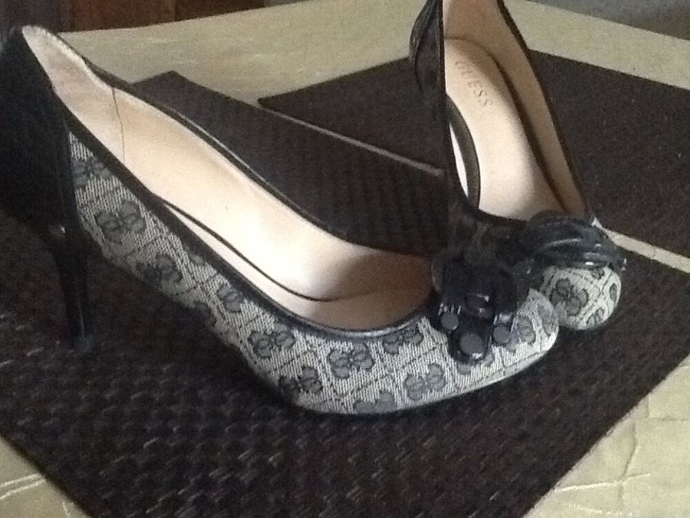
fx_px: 877
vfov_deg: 32.9
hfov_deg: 42.9
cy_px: 259
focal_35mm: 44
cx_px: 345
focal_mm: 2.03
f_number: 2.4
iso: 500
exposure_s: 1/15
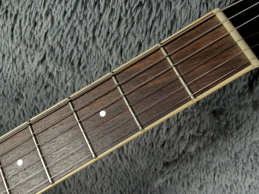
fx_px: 269
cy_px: 108
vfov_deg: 39.6
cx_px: 133
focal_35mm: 36
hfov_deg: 51.3
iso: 20
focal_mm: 3
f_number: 1.8
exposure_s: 1/104
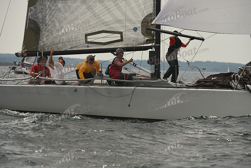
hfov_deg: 6.6
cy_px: 84
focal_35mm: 310
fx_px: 2162
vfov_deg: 4.4
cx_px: 126
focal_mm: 310
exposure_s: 1/1000
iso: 250
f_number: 7.1
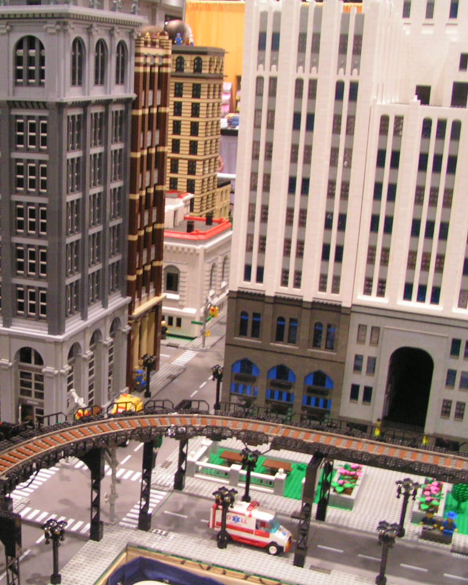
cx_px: 81
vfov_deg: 37.3
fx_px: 866
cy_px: 294
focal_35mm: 50
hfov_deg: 29.4
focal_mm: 5.8
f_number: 5
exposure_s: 1/5
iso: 200
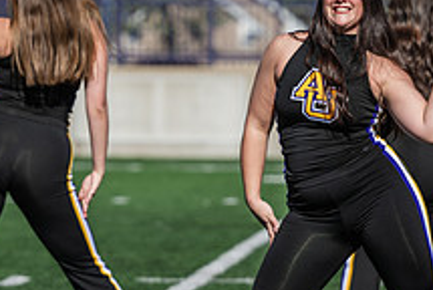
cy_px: 208
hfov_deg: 5.9
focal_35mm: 350
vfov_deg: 3.9
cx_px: 248
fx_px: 4215
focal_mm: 130
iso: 80
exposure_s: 1/1600
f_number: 3.2
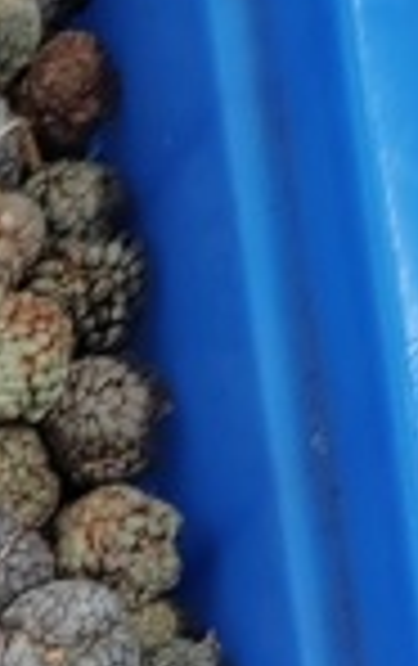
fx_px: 3740
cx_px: -1290
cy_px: 1249
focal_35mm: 206
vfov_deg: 9.6
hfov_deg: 5.5
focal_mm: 5.52
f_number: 1.9
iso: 200
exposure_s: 1/100
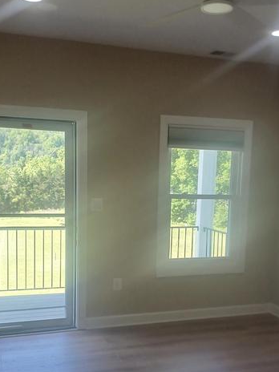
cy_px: 240
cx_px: 146
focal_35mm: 43
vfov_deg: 43.4
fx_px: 462
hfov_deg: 33.6
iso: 64
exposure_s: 1/60
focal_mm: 3.98
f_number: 1.8
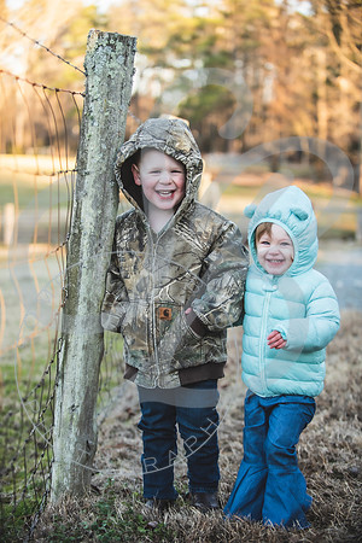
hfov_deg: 19.5
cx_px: 181
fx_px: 1056
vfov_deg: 28.8
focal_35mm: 70
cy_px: 272
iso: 100
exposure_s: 1/320
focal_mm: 70
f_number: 2.8
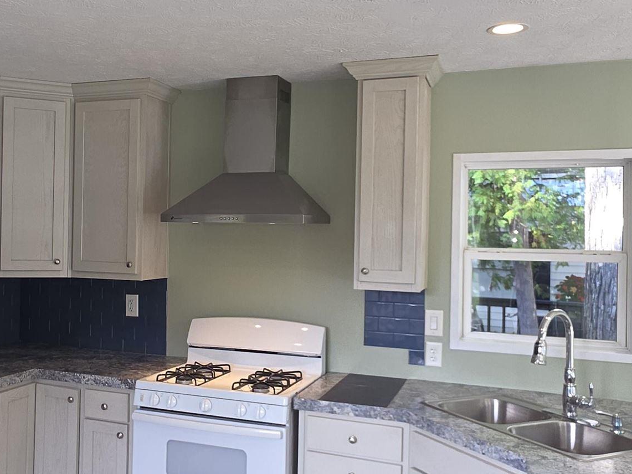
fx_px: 639
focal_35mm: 35
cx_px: 232
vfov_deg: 40.7
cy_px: 239
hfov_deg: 52.0
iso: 25
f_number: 1.9
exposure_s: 1/60
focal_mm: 2.2
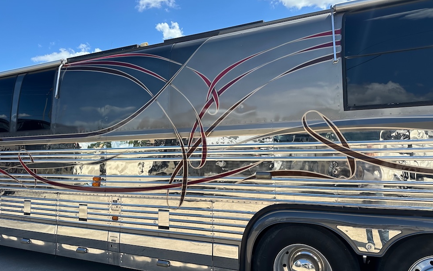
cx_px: 213
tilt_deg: +4.2
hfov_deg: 70.4
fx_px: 307
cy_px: 123
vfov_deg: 47.6
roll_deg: +2.8
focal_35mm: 26
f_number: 1.78
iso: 80
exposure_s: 1/3058
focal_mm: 6.86
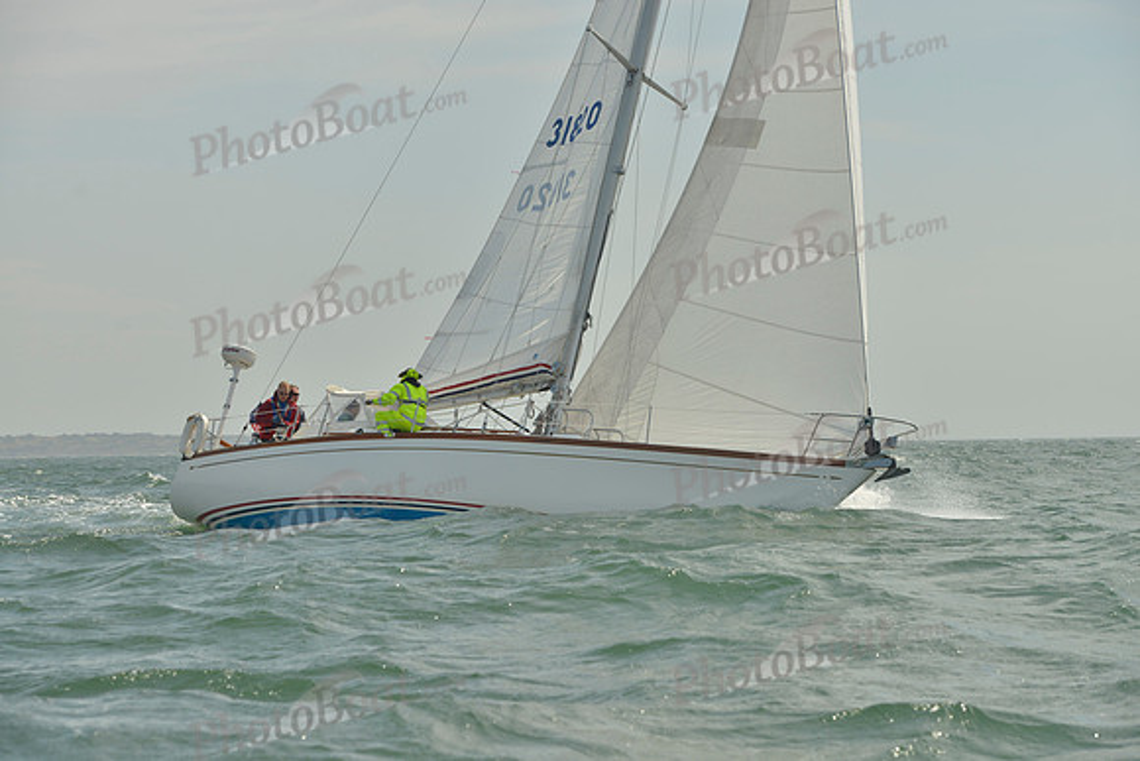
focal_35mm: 110
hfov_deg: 18.6
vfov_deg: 12.5
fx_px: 3484
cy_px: 380
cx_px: 570
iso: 200
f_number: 7.1
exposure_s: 1/1250
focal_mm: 110
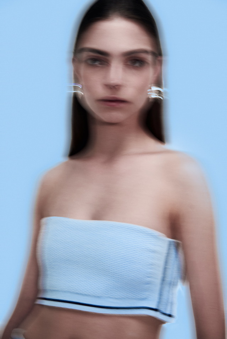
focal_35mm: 55
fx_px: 520
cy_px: 170
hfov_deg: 24.6
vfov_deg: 36.2
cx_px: 114
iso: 100
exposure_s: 1/25
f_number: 5.6
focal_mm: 55
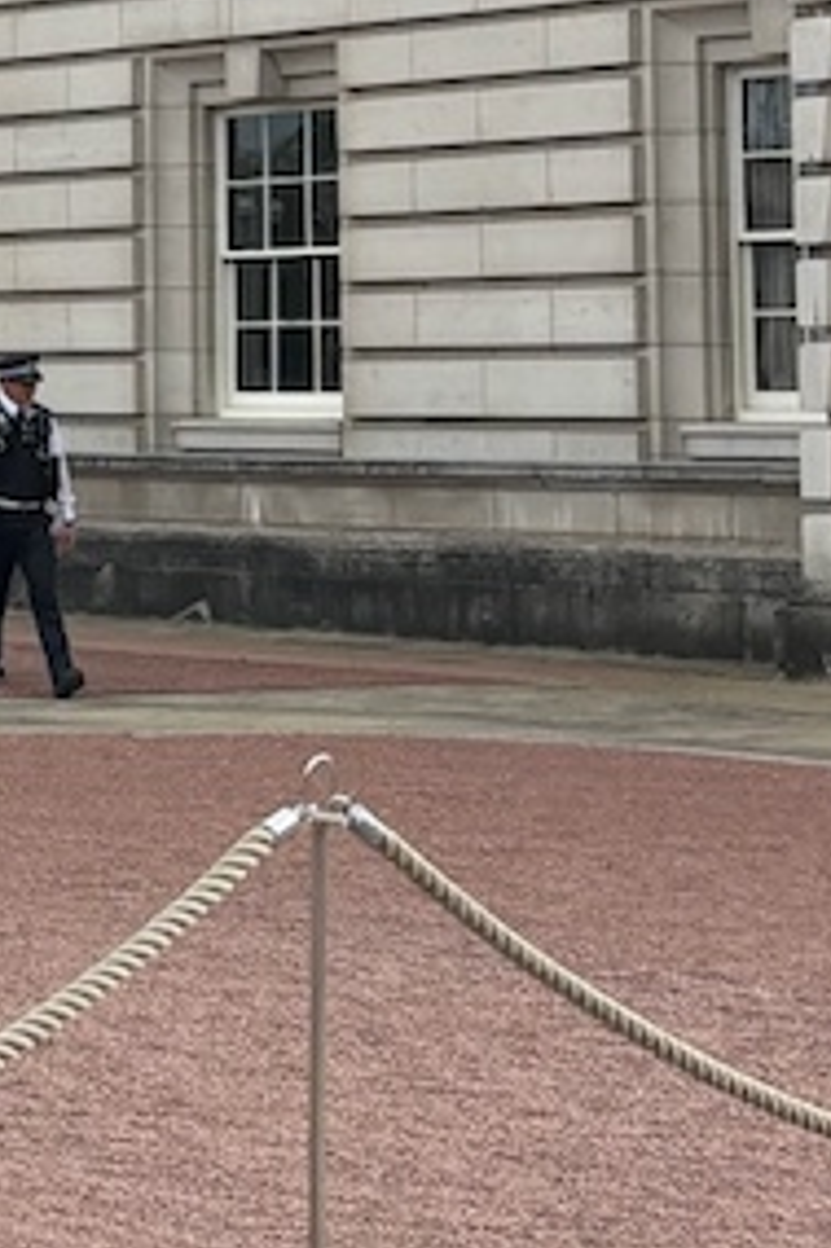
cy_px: 18
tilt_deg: +6.2
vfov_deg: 16.5
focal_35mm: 122
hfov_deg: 9.9
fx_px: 4229
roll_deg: -1.6
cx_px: -1152
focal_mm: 5.96
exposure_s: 1/1616
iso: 50
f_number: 1.6
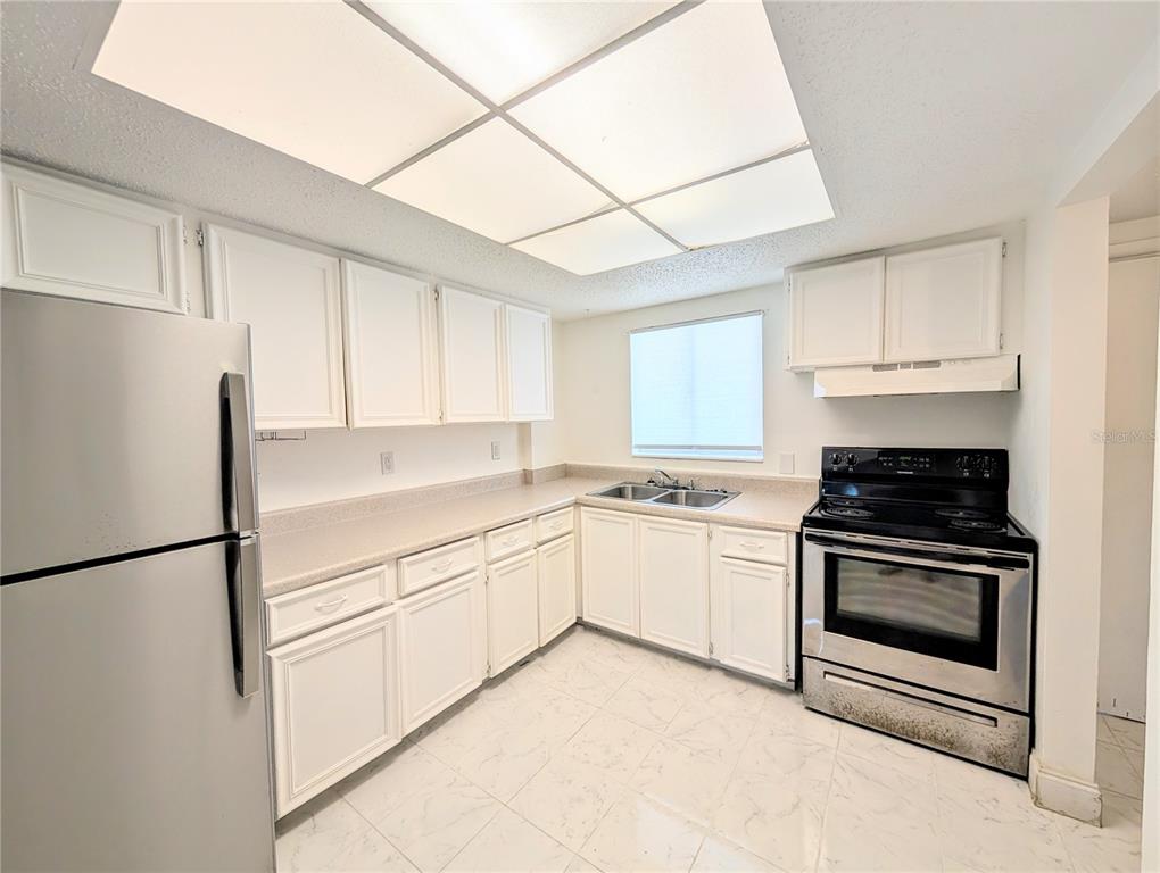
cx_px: 580
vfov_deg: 94.6
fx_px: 403
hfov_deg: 110.5
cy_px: 436
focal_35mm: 12
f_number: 1.7
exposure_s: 1/173
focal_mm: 2.02
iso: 31
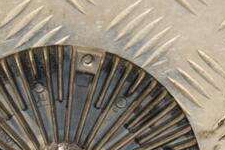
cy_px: 182
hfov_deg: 6.4
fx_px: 2000
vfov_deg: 4.3
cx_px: 74
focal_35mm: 320
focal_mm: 80
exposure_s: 1/125
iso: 800
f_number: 5.3
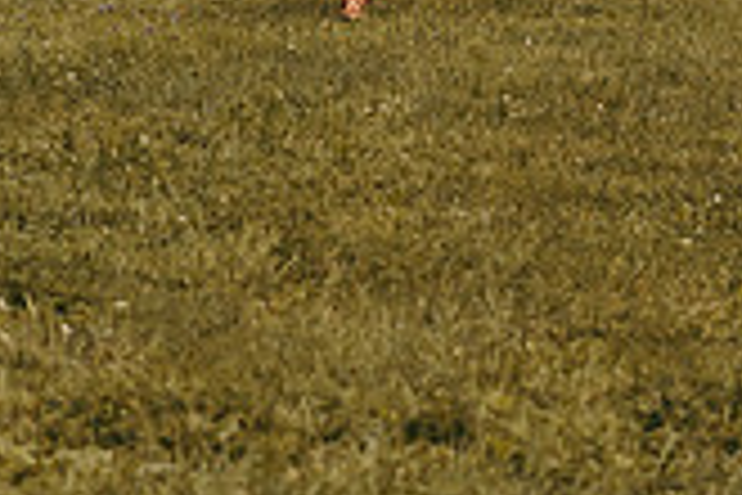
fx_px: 5070
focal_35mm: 246
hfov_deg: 8.4
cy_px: -205
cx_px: 324
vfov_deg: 5.5
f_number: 2.8
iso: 640
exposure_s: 1/3200
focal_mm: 70
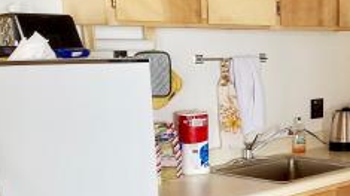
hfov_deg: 26.4
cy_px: 180
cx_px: 328
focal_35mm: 77
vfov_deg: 15.5
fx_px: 714
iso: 160
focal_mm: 4.2
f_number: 1.7
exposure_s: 1/40
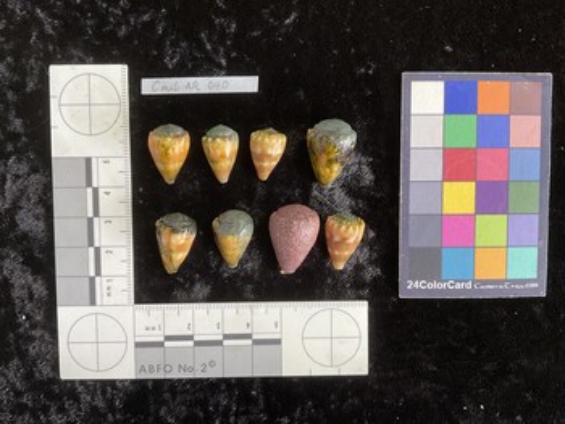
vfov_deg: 48.3
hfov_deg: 61.6
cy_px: 212
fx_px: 474
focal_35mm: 29
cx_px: 282
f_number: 1.8
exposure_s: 1/60
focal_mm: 3
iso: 125
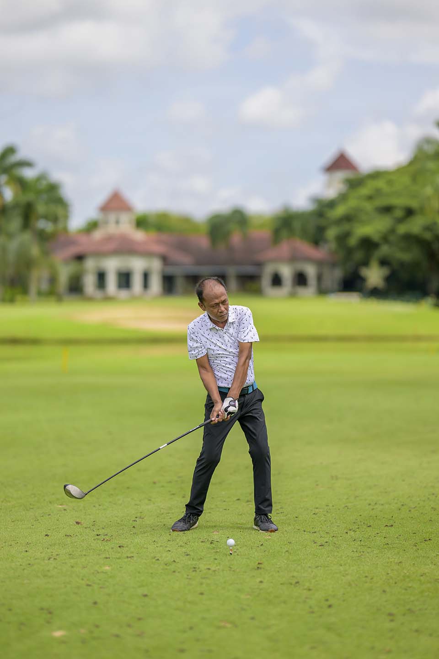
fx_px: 1555
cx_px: 220
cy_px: 330
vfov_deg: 23.9
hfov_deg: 16.1
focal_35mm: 85
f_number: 1.2
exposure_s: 1/20000
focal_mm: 85
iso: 180
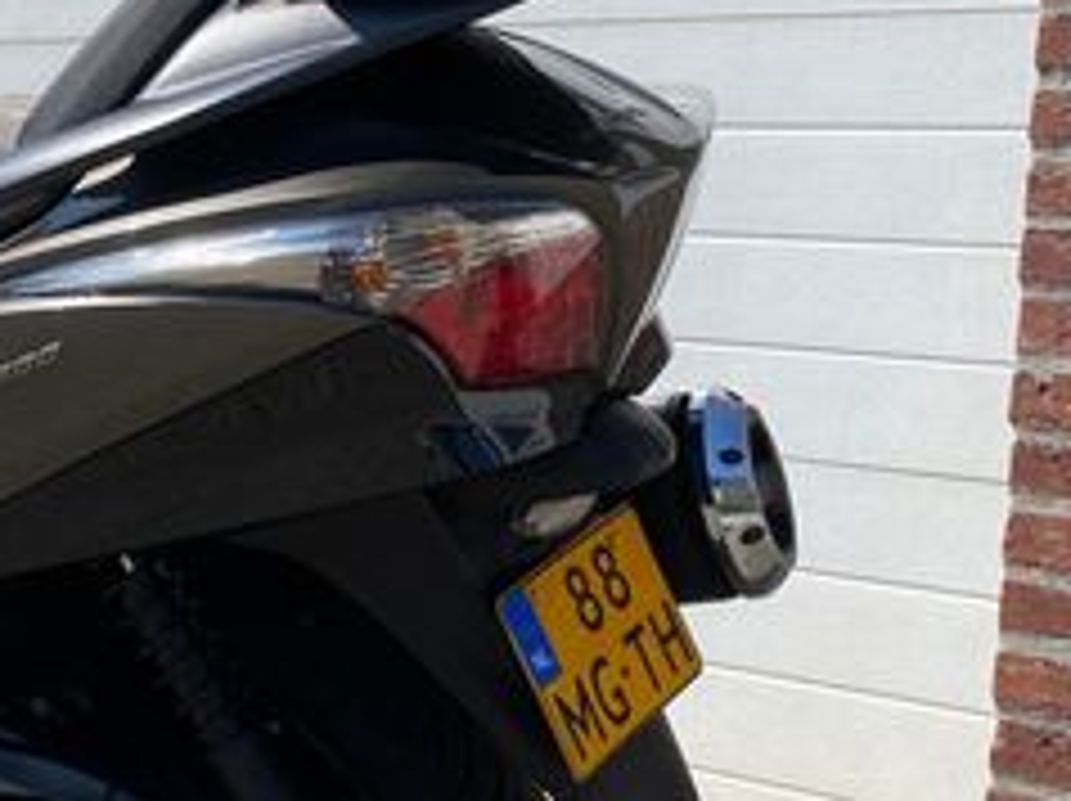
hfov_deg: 25.9
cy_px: 302
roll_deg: -2.4
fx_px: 2164
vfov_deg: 20.9
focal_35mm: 70
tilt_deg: -3.0
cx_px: -81
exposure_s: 1/2967
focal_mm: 4.25
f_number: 1.8
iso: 32
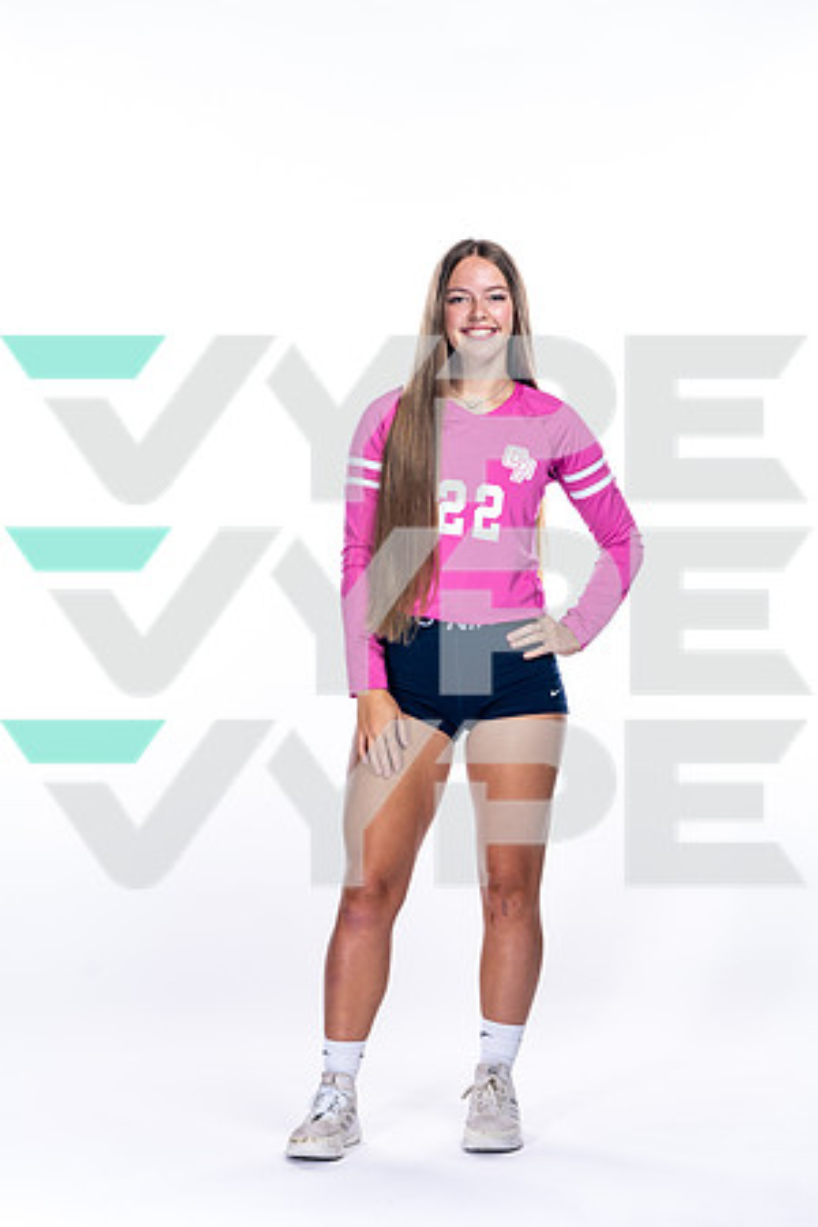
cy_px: 614
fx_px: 3510
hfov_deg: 13.3
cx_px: 409
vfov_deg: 19.8
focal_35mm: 103
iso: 400
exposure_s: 1/250
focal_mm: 103
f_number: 5.6
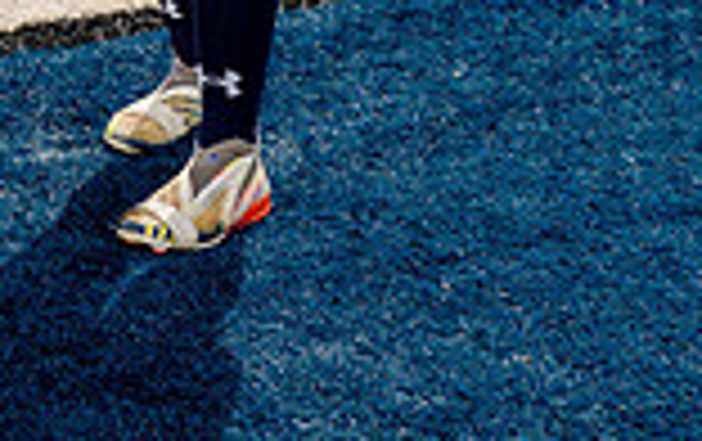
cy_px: -508
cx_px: 184
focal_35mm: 185
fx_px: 3544
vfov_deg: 6.8
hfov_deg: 11.3
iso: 100
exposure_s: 1/250
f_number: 8
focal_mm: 63
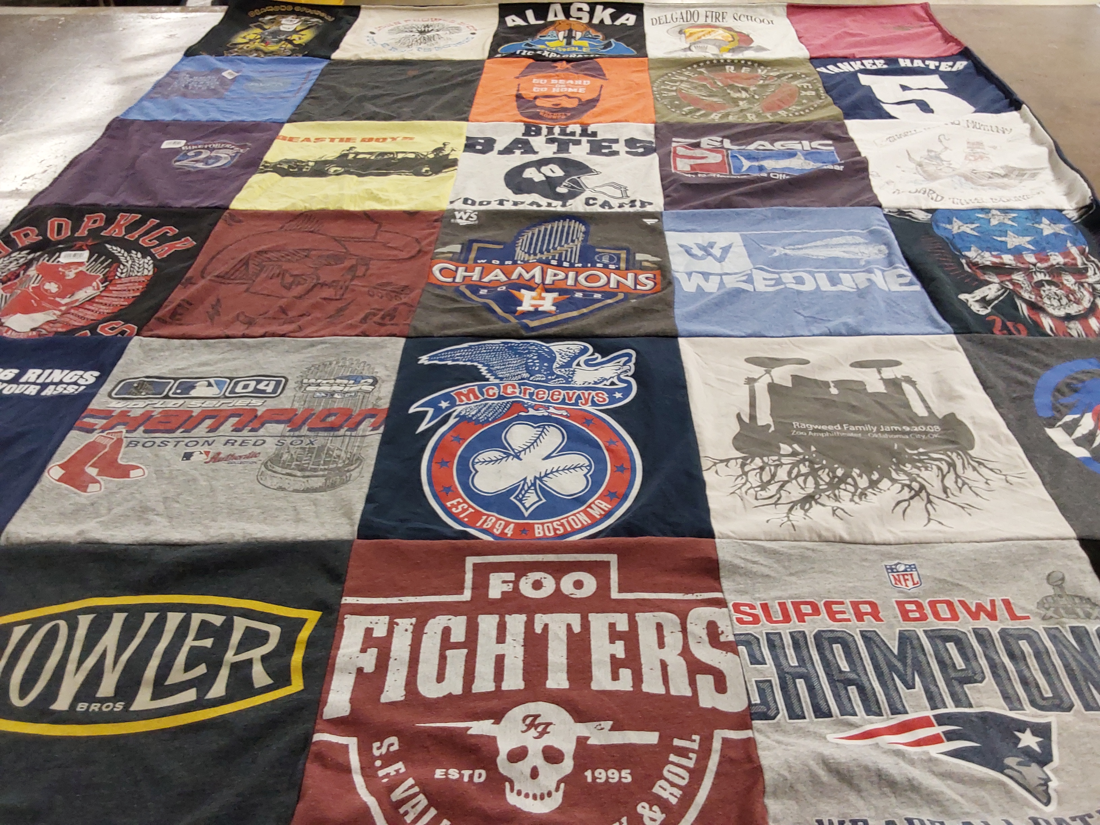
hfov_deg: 63.4
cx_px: 550
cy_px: 412
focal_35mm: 28
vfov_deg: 49.7
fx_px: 890
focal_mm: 2.91
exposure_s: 1/60
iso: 125
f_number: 1.9
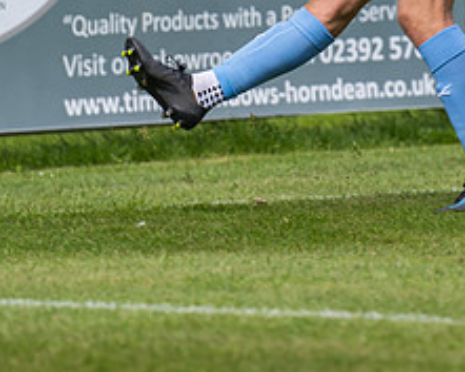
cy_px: -66
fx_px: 9844
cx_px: 620
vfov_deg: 2.2
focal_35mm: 715
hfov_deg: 2.7
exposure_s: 1/800
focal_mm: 175
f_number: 2.8
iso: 50
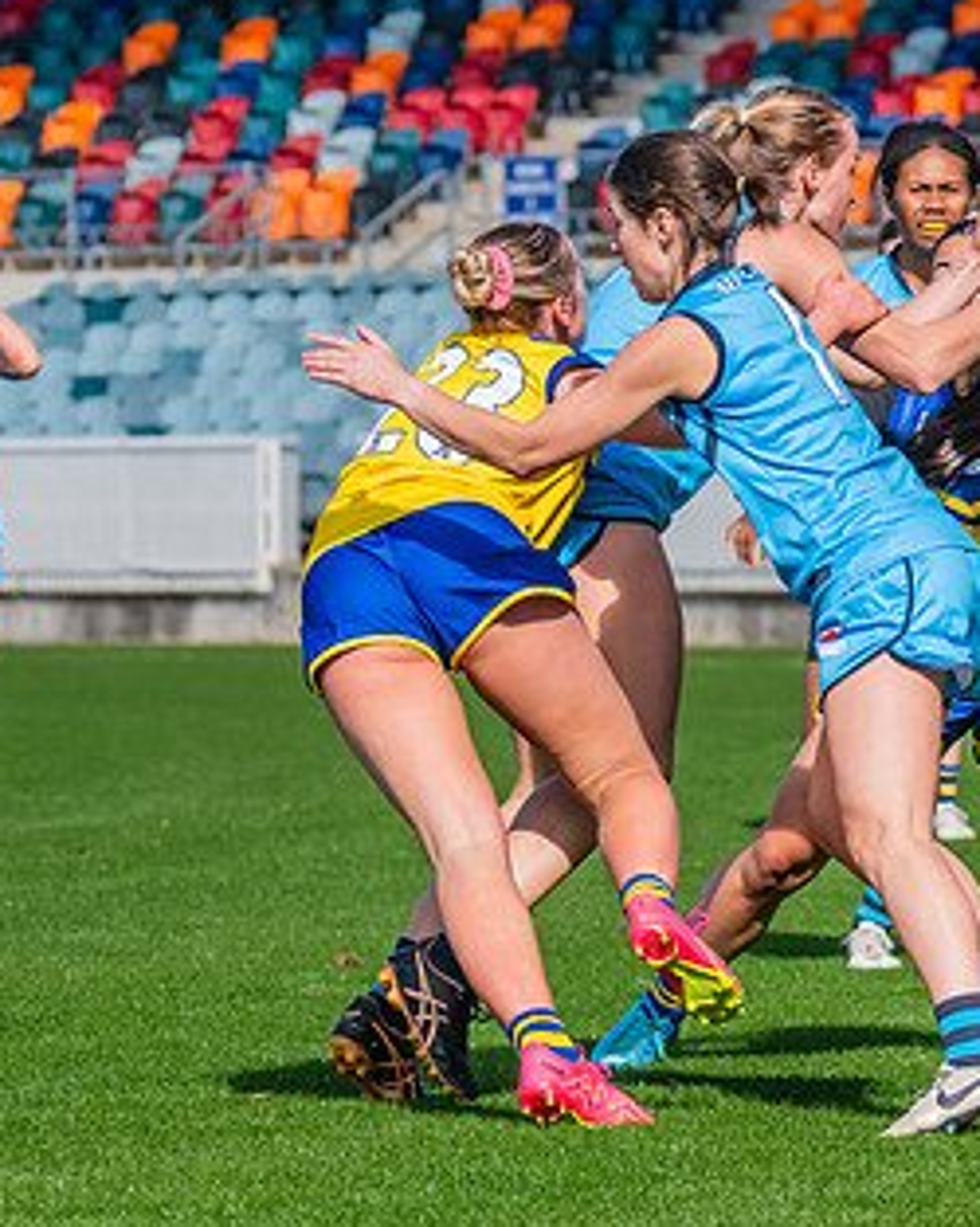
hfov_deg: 3.9
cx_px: 578
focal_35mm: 393
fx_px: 14262
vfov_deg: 4.9
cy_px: 597
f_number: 10
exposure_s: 1/1250
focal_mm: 210
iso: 800
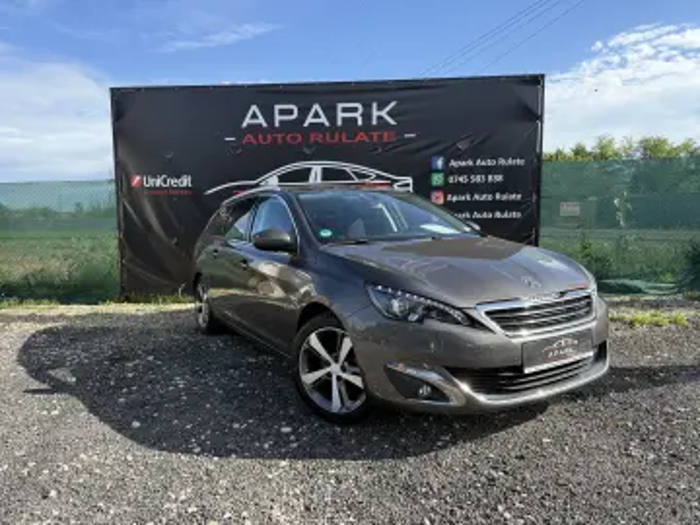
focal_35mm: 24
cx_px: 350
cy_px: 262
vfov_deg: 56.8
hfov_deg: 71.6
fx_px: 485
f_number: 1.78
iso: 100
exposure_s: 1/2299
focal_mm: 6.76
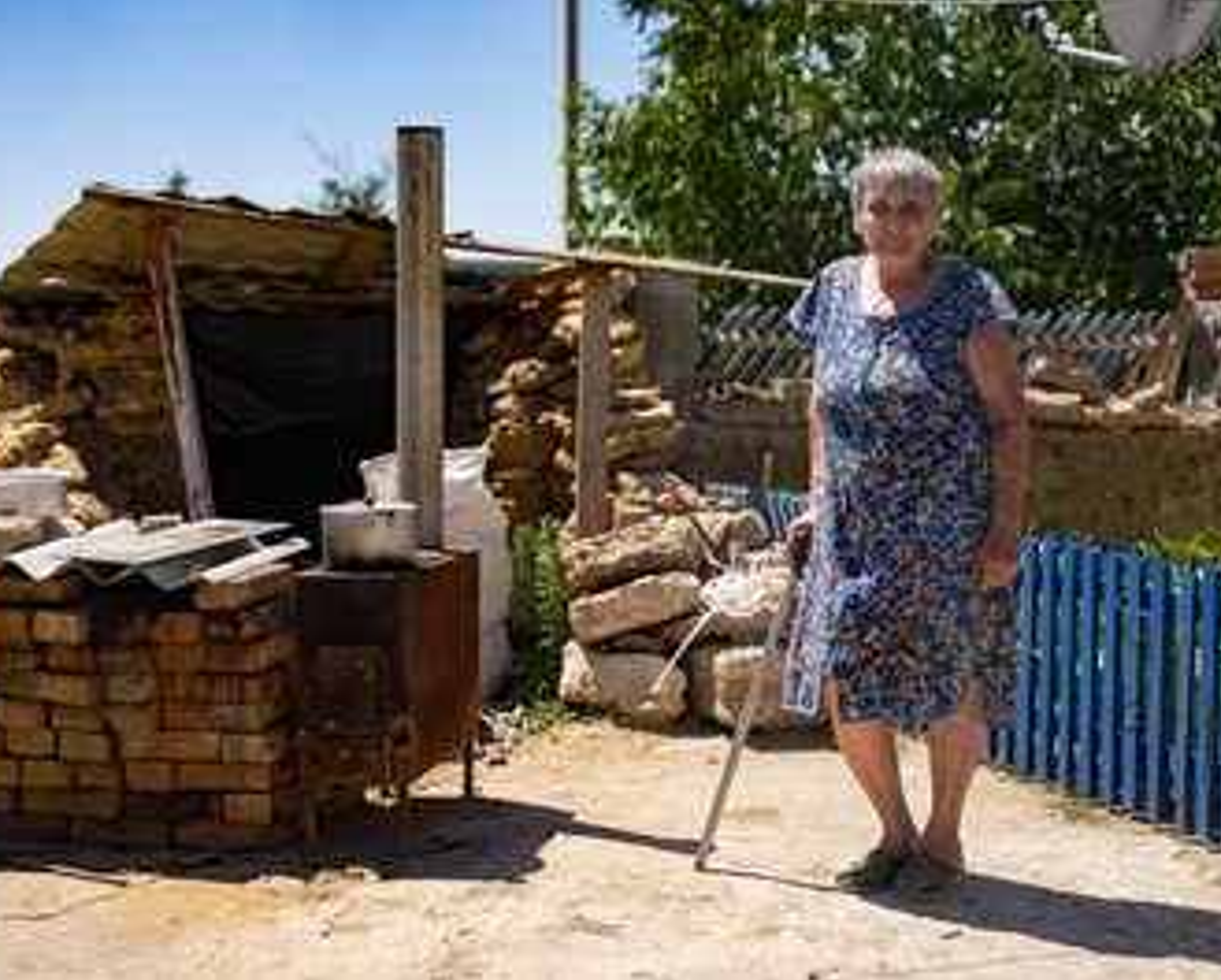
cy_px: 488
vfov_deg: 26.7
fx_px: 2062
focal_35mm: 57
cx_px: 572
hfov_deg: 33.0
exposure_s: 1/6400
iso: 400
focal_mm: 50
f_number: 2.8
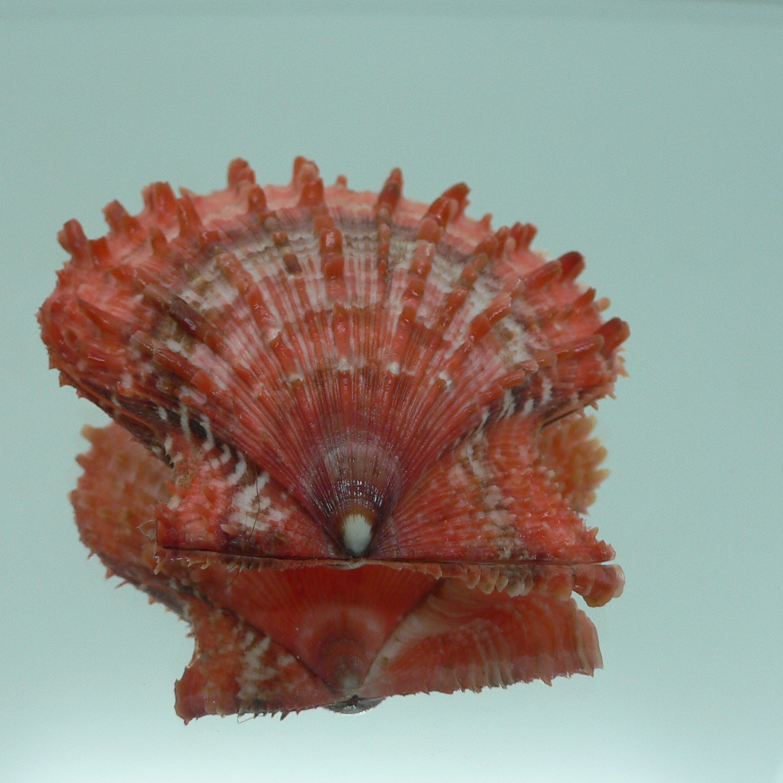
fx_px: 1075
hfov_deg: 40.0
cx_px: 347
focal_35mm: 42
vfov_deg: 40.0
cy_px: 390
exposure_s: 1/60
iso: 100
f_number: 2.8
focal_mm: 4.6
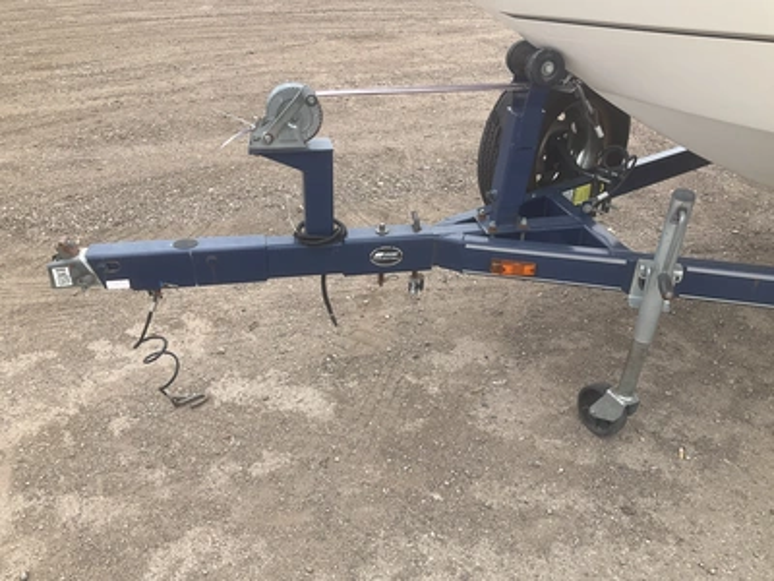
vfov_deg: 48.2
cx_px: 387
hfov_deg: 61.7
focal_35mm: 29
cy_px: 290
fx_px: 648
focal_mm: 3
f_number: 1.8
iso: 25
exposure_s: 1/574
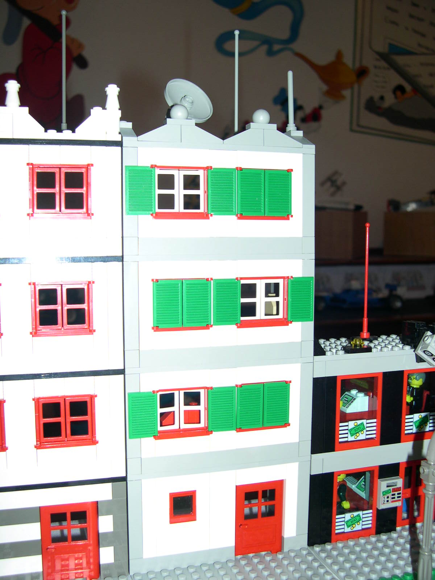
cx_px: 218
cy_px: 290
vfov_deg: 49.0
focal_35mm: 38
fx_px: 637
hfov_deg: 37.7
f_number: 2.8
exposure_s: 1/60
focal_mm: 8
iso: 100
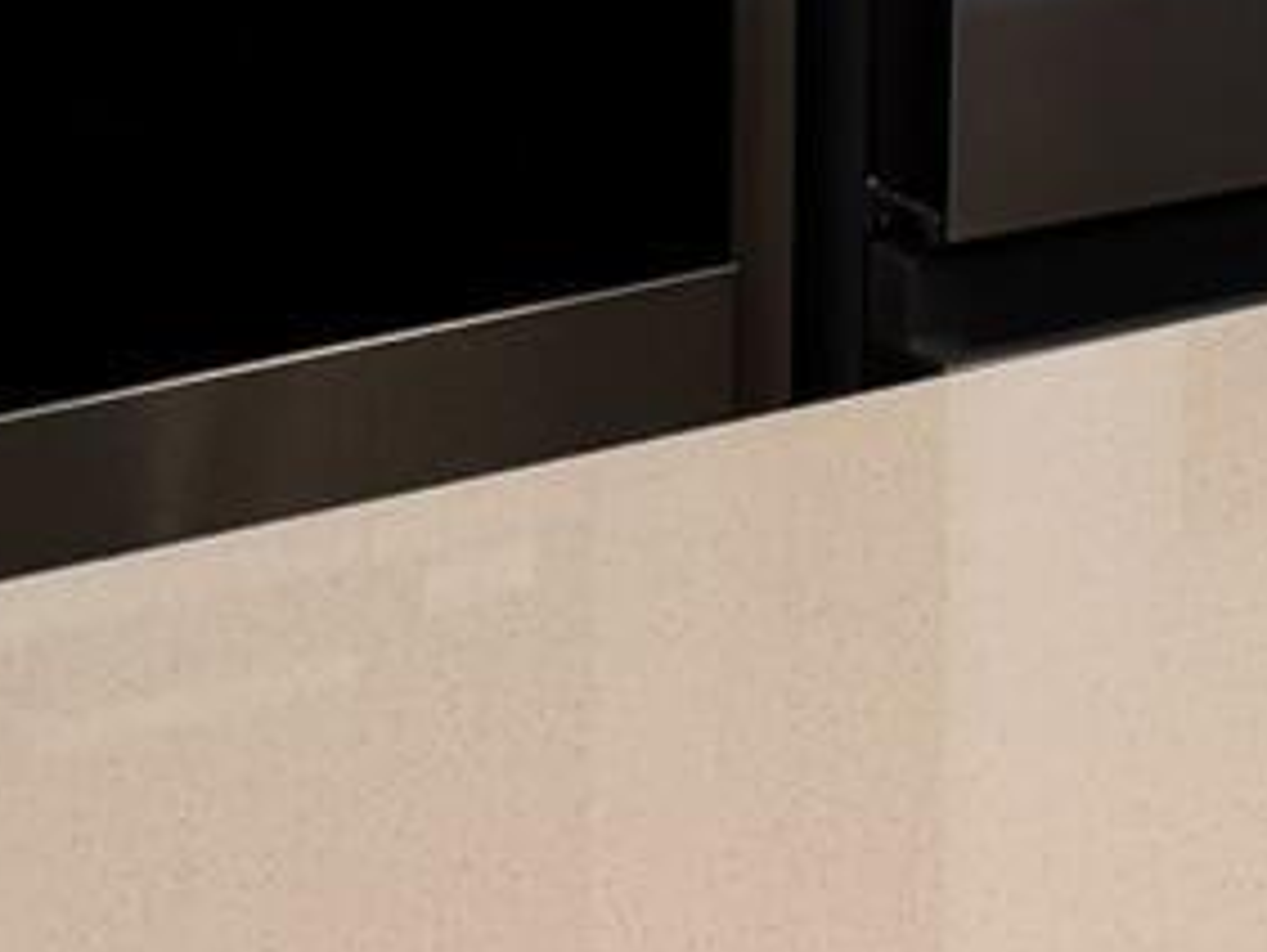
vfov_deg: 7.6
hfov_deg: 9.8
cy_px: -1841
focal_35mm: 174
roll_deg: +0.6
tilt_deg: +0.8
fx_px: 6374
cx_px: 3235
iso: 100
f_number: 1.78
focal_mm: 6.76
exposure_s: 1/120
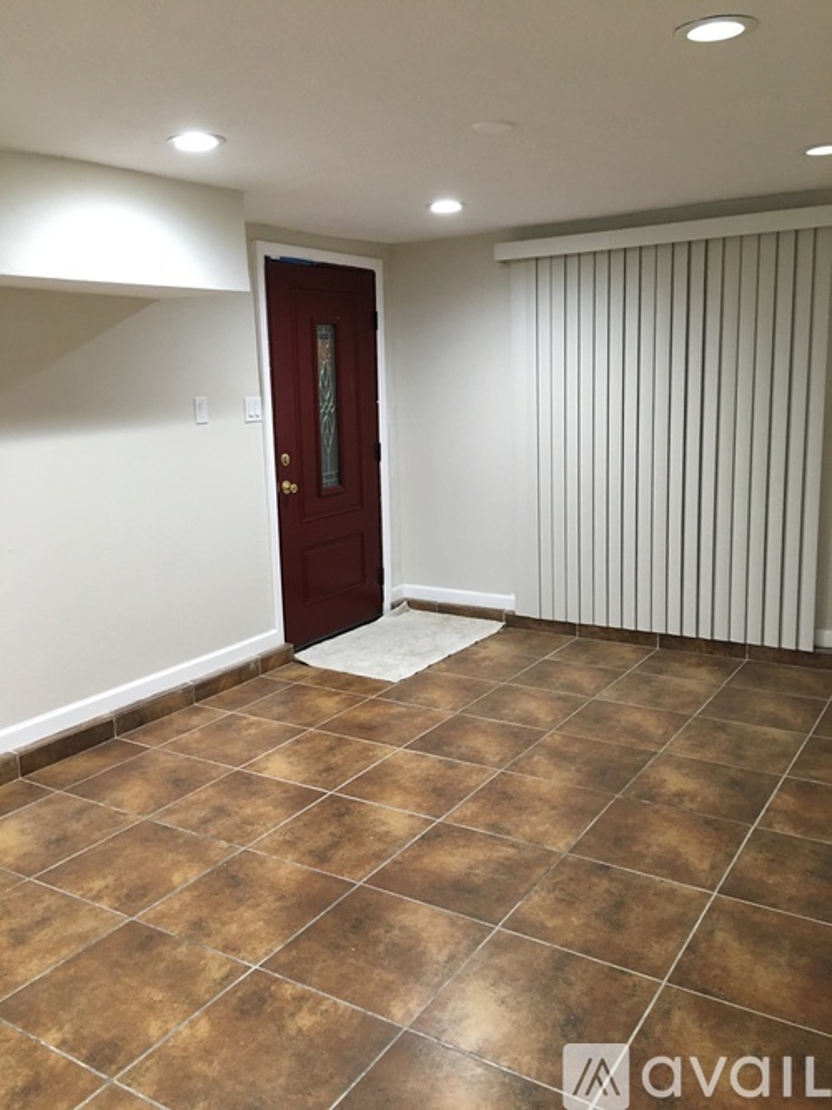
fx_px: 930
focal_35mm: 29
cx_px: 416
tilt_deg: -9.9
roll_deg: +2.0
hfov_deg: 48.2
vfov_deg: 61.7
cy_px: 555
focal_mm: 4.15
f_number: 2.2
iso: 125
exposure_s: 1/30
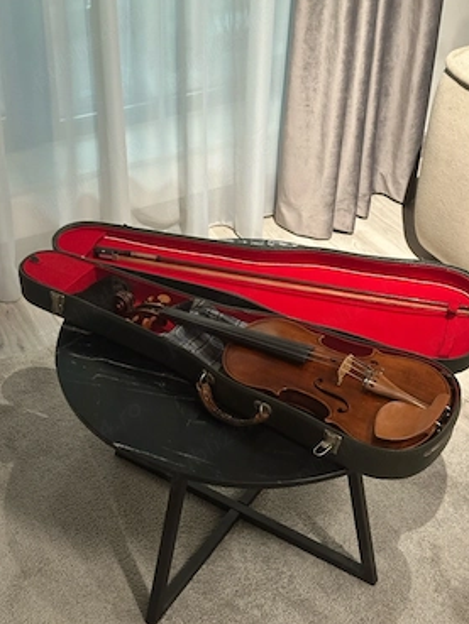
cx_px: 252
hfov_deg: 28.0
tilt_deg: -37.7
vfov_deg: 36.8
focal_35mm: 52
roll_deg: -2.5
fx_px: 939
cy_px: 331
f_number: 1.78
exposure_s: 1/40
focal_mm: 6.86
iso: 400
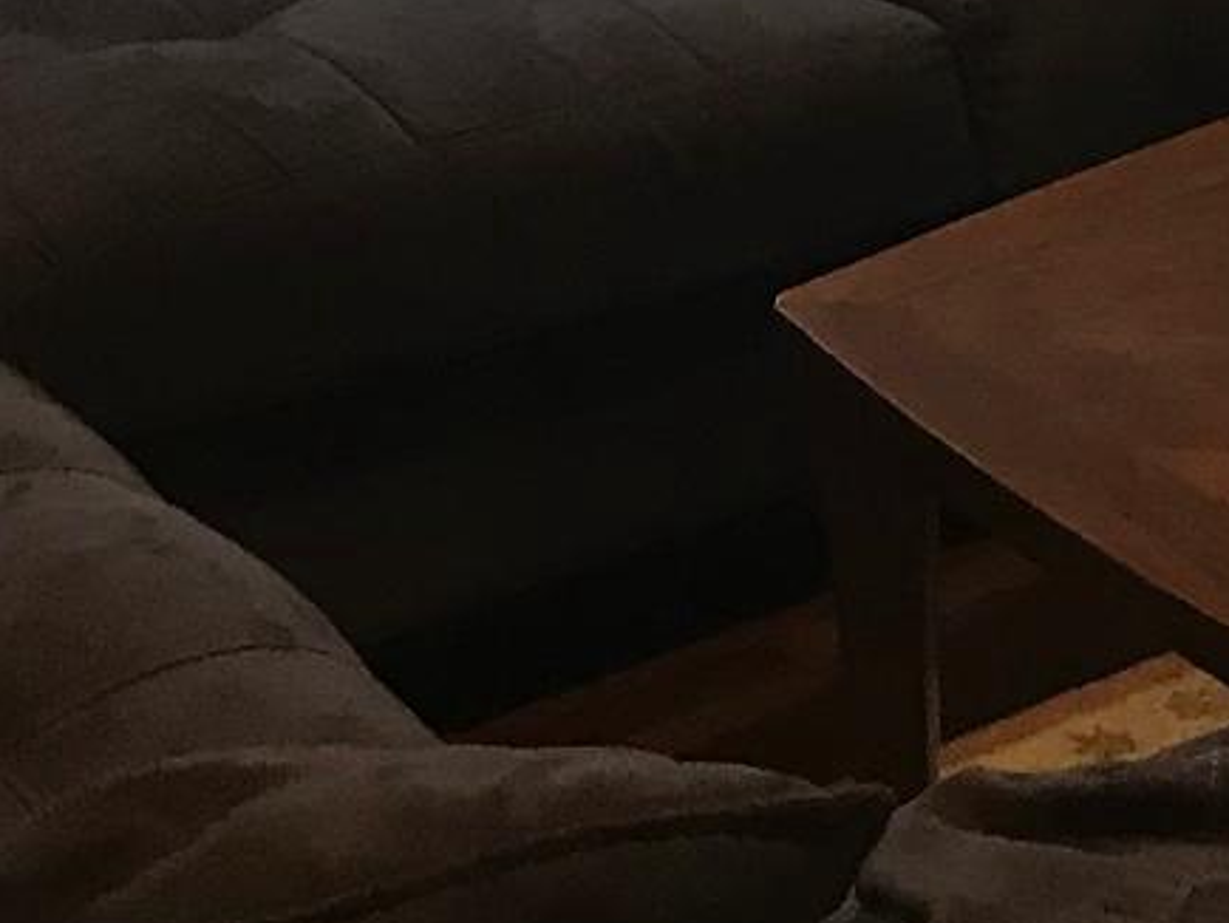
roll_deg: +0.5
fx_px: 4689
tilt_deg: -10.0
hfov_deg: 14.5
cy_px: -892
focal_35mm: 132
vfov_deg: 10.4
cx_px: 1444
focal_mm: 3.99
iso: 40
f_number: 1.8
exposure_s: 1/20
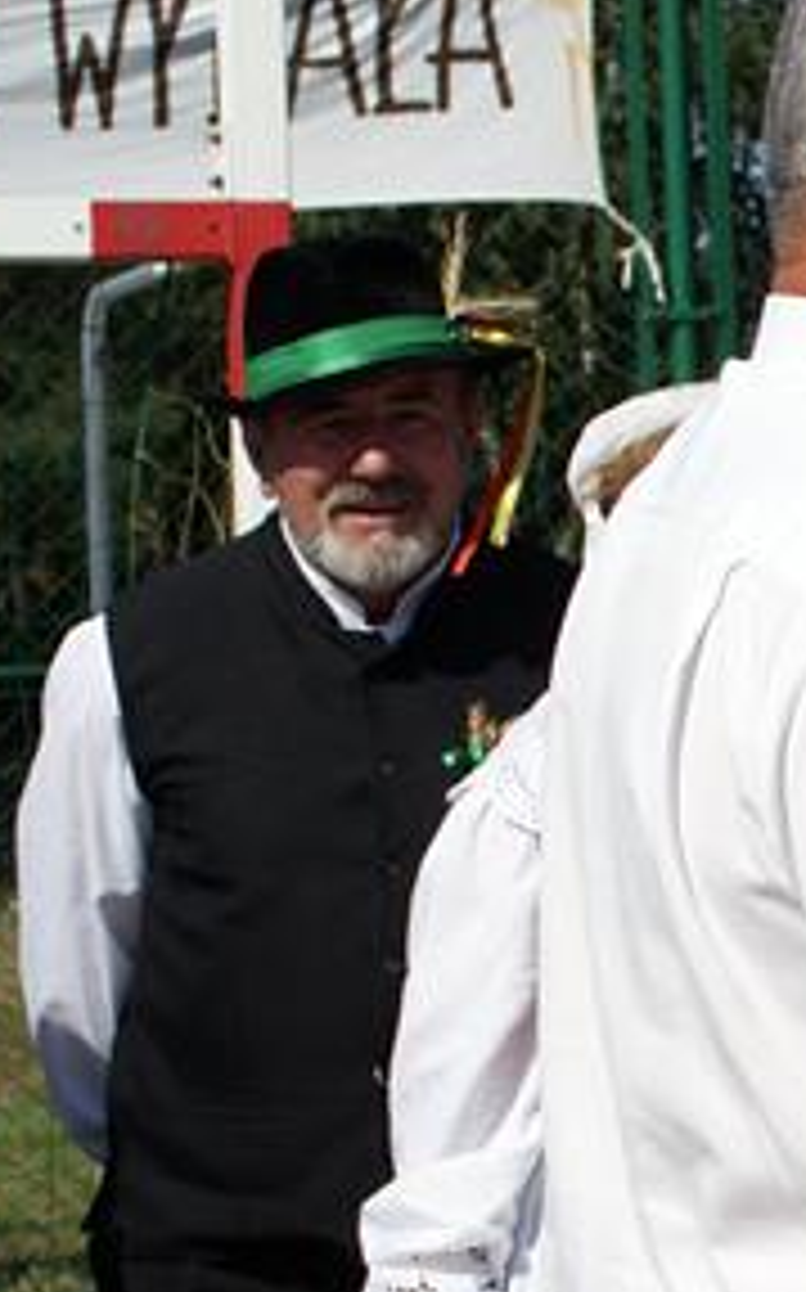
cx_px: 1306
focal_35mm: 149
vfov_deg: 14.0
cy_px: 914
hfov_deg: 8.5
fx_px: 5260
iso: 100
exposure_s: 1/400
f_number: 8
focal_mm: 35
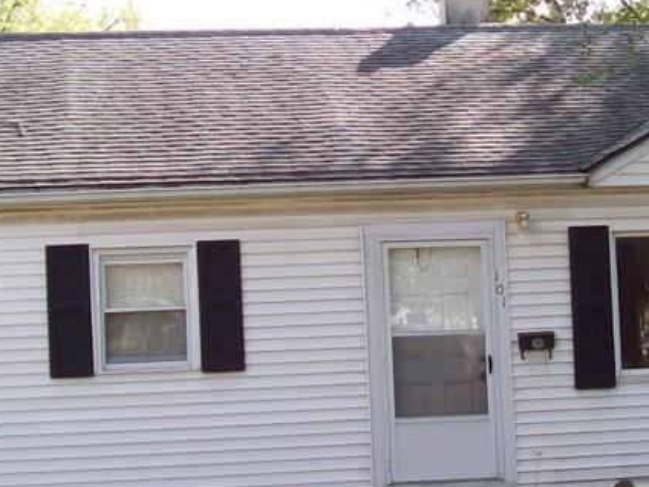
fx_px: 1631
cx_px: 358
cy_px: 312
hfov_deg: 22.5
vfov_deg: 16.9
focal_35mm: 87
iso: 80
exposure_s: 1/299
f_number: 2.7
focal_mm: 6
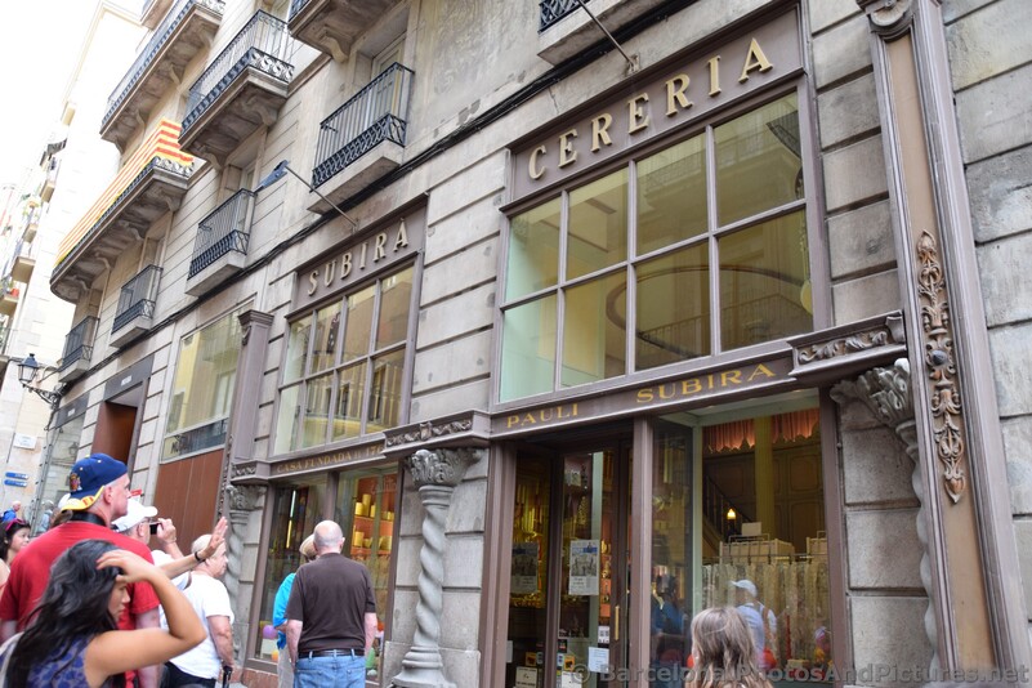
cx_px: 516
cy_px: 344
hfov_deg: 67.4
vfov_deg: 47.9
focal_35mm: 27
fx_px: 774
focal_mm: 18
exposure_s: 1/125
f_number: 5.6
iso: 720
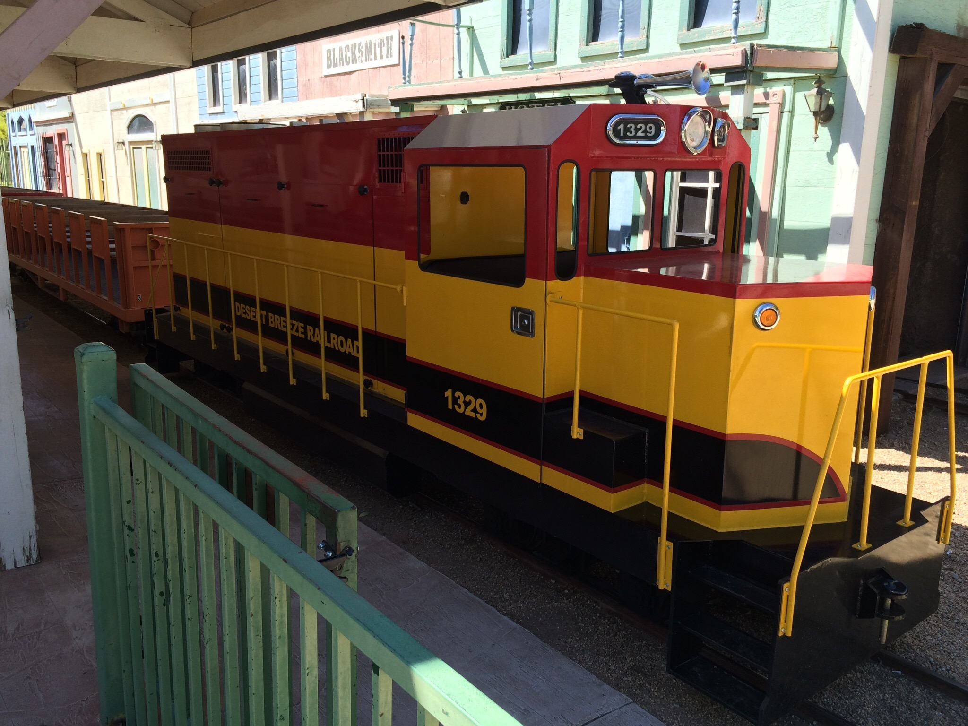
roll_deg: -0.5
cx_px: 484
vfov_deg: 48.2
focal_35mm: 29
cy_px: 363
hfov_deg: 61.7
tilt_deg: -13.3
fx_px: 811
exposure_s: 1/631
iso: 32
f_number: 2.2
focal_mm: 4.15
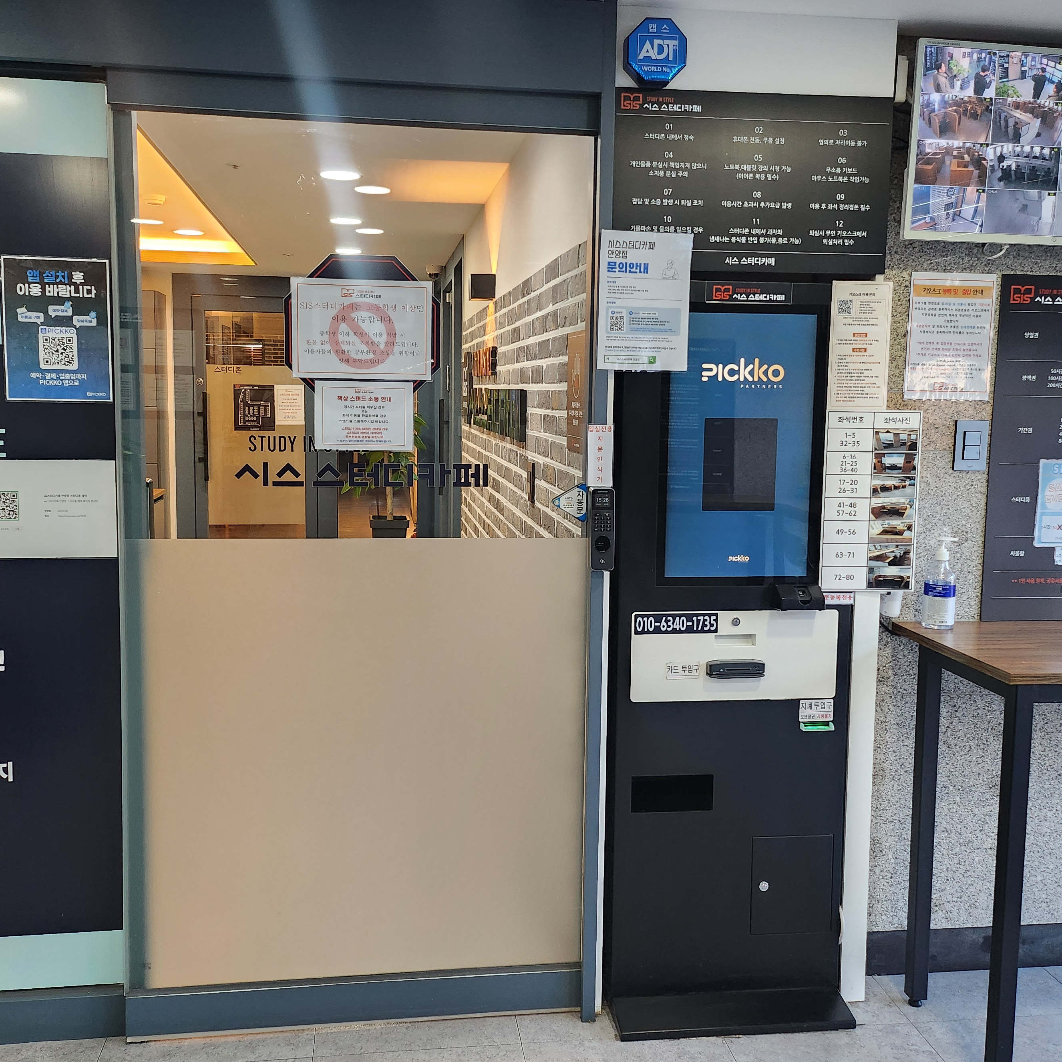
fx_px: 1111
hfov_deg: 51.1
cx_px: 528
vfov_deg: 51.1
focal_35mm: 32
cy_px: 511
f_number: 1.8
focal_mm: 5
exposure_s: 1/120
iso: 400
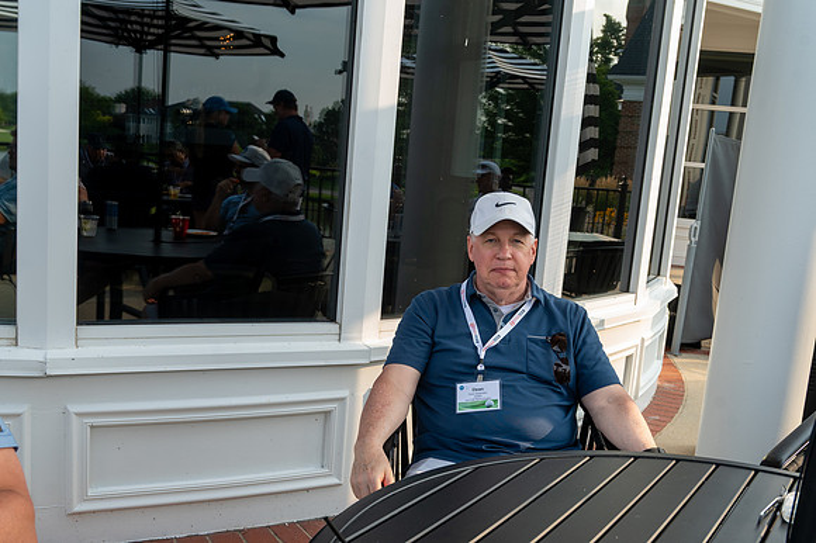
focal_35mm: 40
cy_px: 327
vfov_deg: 33.6
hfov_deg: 48.8
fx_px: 897
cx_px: 464
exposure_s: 1/125
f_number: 6.3
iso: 250
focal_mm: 31.5
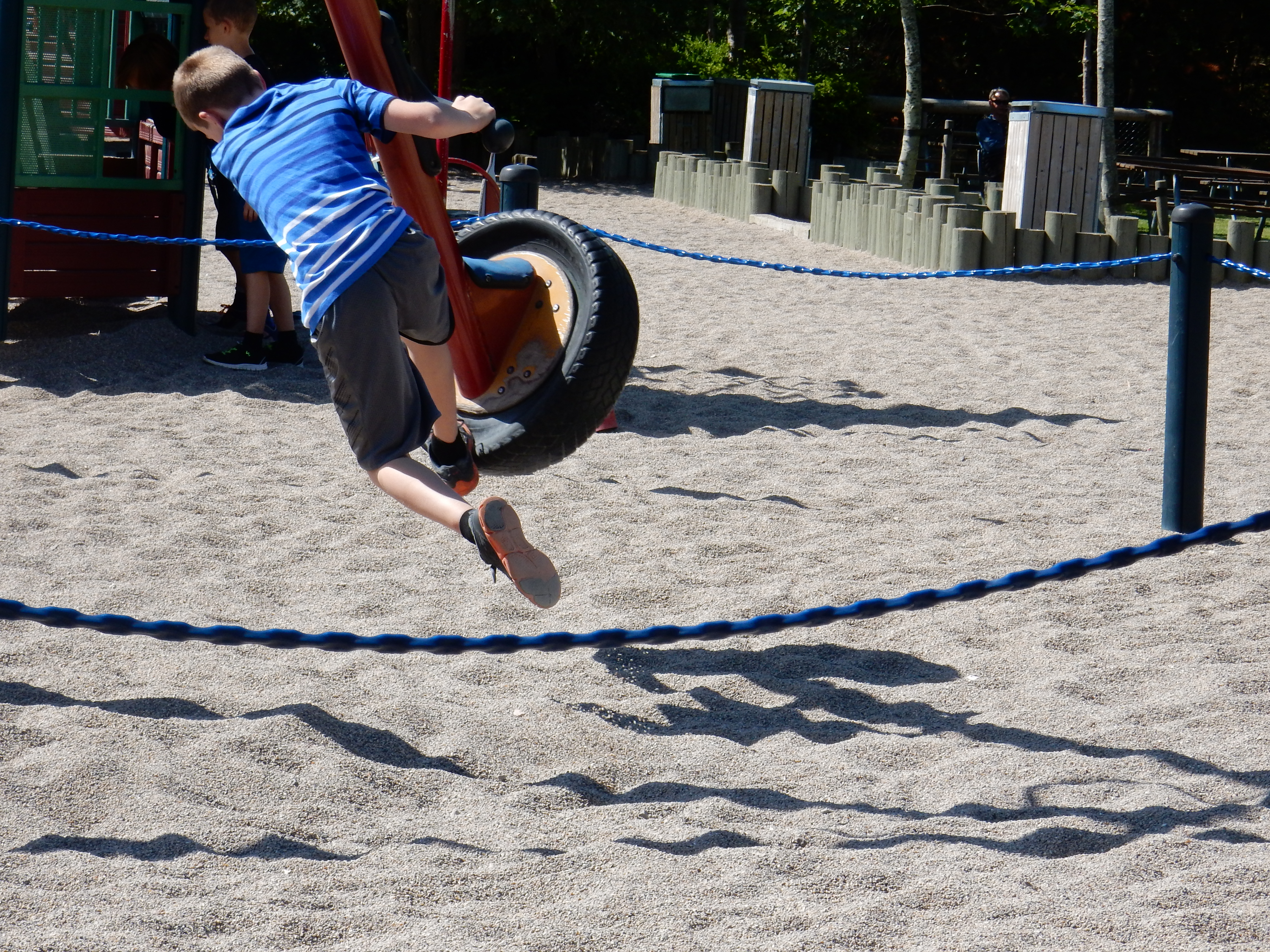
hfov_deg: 14.3
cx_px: 635
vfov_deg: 10.7
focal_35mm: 138
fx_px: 5063
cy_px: 476
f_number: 6
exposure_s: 1/400
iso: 125
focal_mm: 24.7
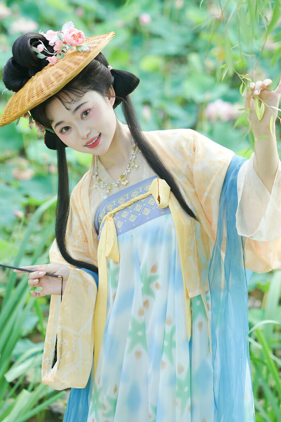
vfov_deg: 15.9
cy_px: 186
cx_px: 128
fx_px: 1510
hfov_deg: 10.6
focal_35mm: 129
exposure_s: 1/320
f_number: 2.8
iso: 200
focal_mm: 85
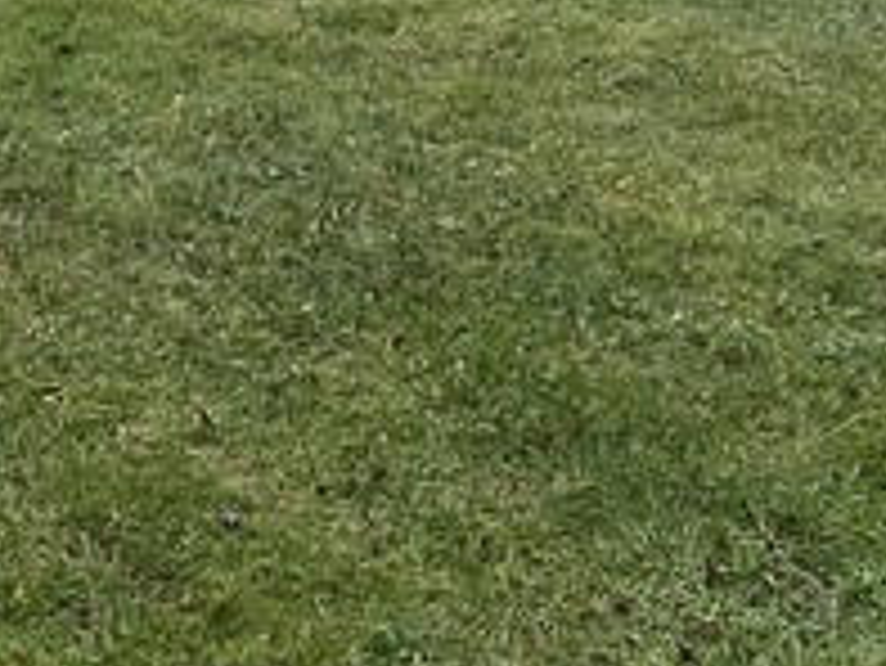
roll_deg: +0.5
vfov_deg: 16.0
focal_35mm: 88
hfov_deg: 22.2
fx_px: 2254
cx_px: 340
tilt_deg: -9.0
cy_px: -184
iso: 320
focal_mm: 4.25
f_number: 1.8
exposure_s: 1/60
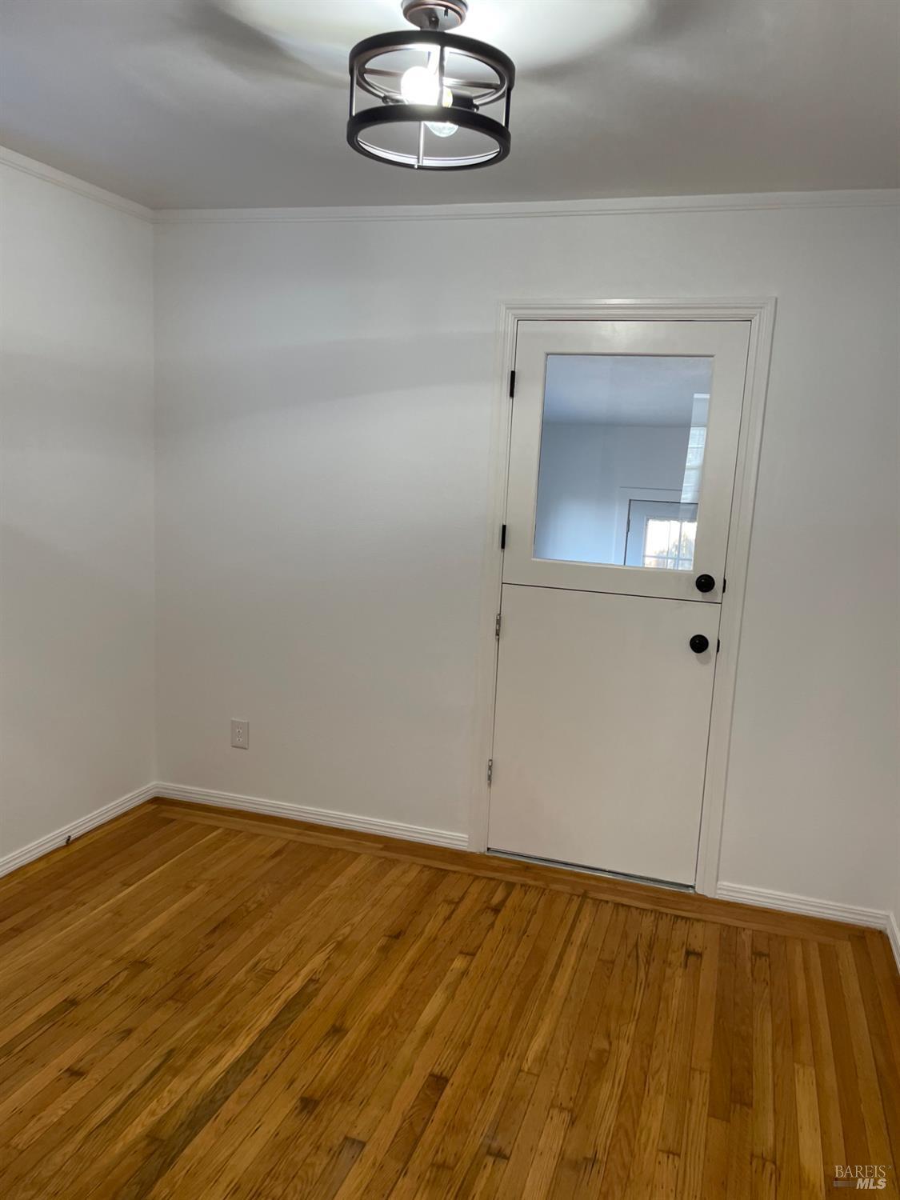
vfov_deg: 67.3
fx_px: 901
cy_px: 600
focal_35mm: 26
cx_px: 450
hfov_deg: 53.1
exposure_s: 1/120
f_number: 1.6
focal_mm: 4.2
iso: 100
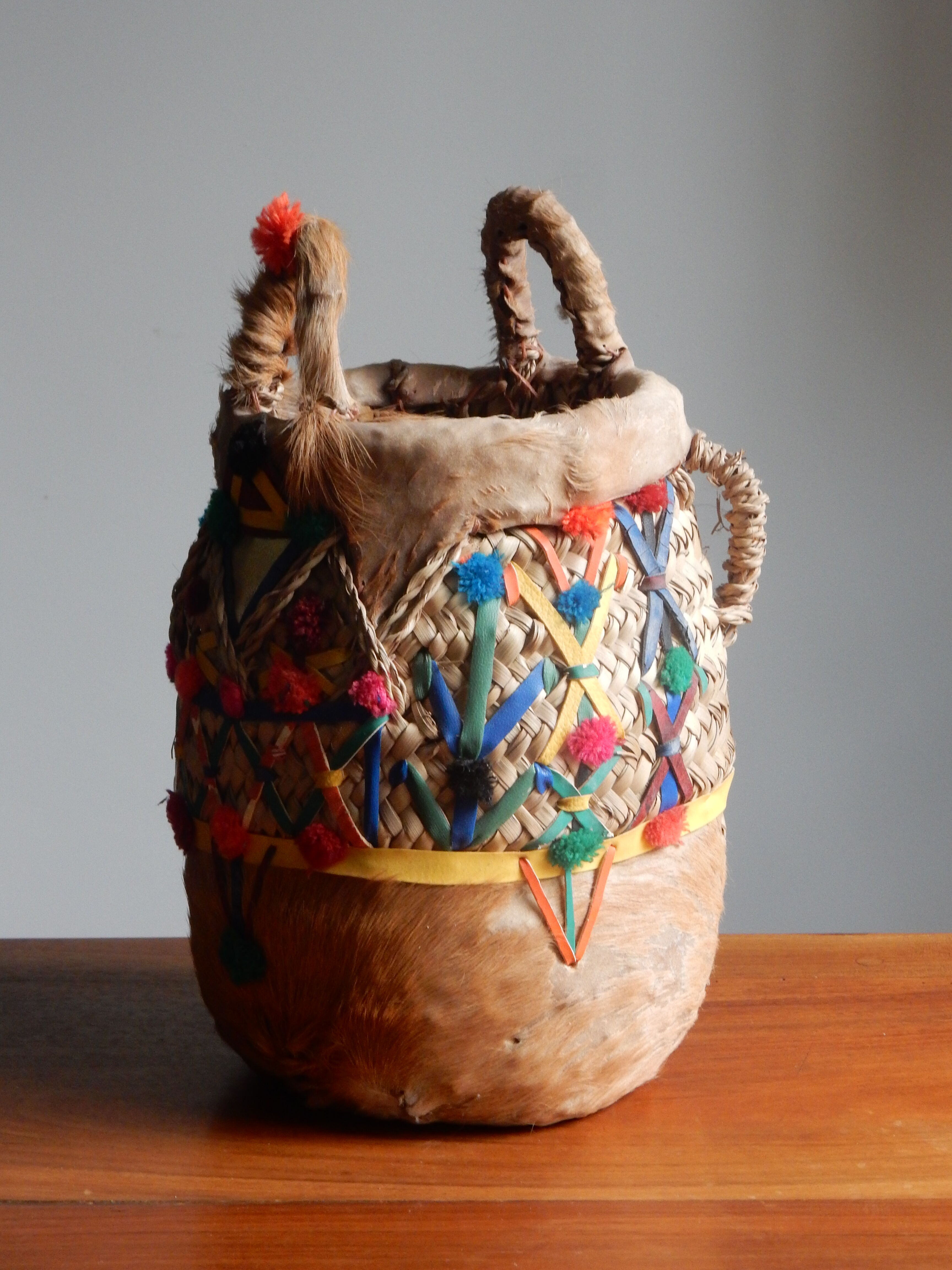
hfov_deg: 17.6
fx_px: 3080
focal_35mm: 84
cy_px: 635
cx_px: 476
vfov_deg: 23.3
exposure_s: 1/80
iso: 400
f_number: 5
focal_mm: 14.9
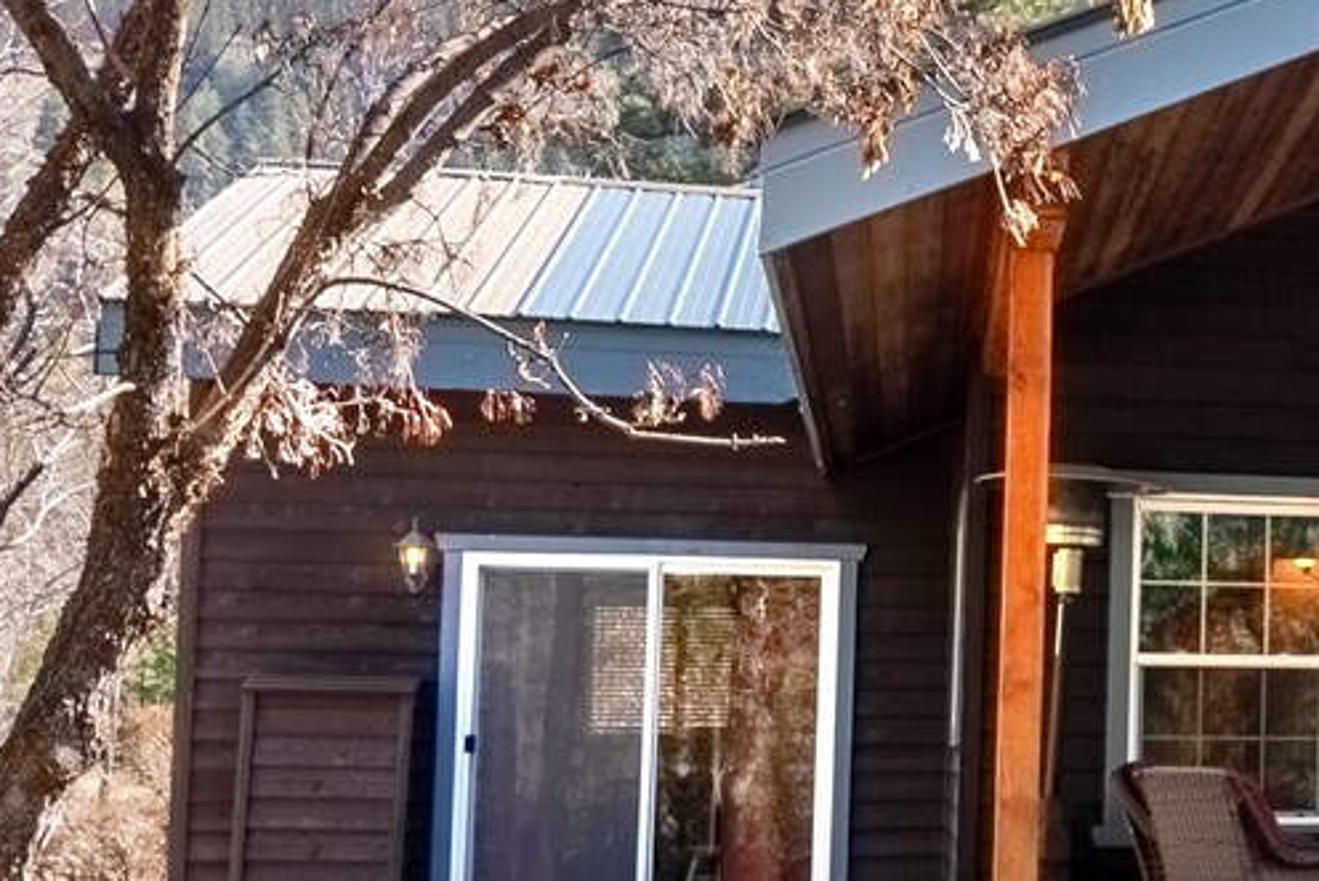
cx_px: 2217
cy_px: 538
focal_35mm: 82
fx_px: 3005
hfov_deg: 19.8
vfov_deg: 16.6
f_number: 11
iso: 160
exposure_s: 1/3200
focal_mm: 24
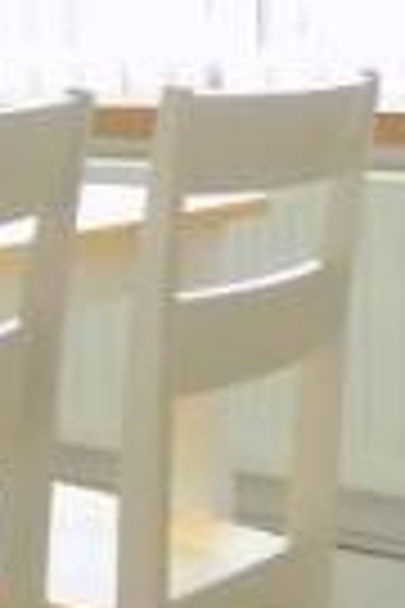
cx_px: -691
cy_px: 34
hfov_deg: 10.6
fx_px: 1738
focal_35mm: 103
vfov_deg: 19.4
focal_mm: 4
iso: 400
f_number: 3.1
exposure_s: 1/10
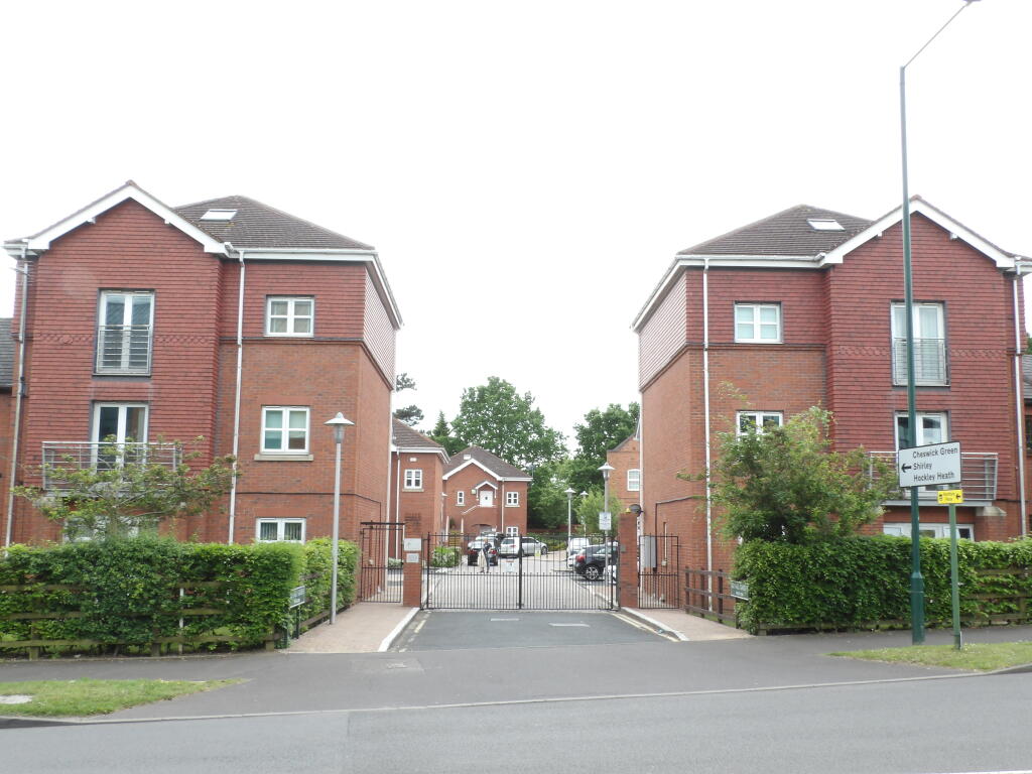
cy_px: 387
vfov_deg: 41.8
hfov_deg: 54.0
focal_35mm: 34
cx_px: 516
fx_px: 1014
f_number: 6.9
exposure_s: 1/60
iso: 100
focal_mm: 6.2
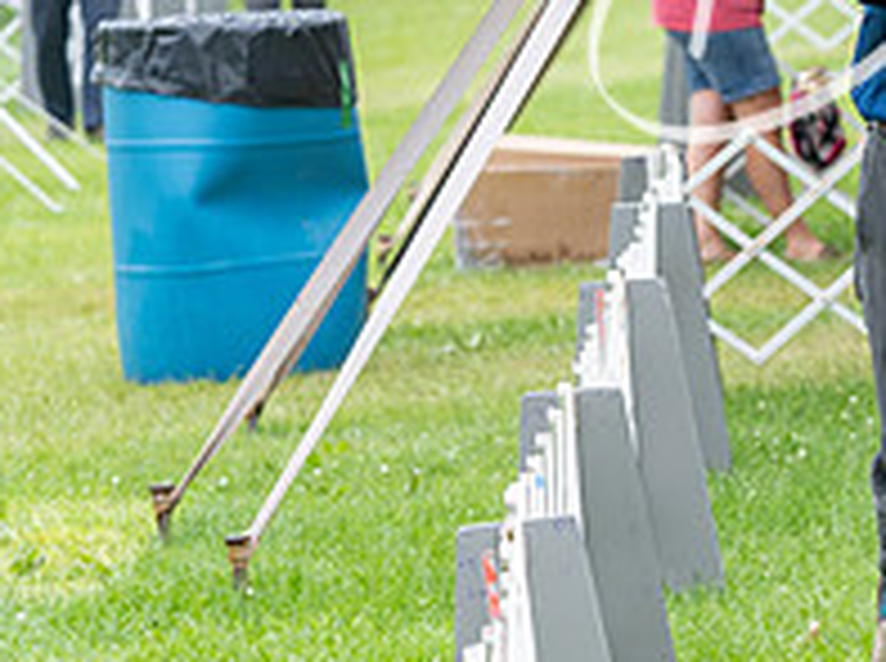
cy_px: 223
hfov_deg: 5.4
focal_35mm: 366
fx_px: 9351
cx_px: 1241
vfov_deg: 4.0
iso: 400
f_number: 5
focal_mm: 129
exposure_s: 1/800
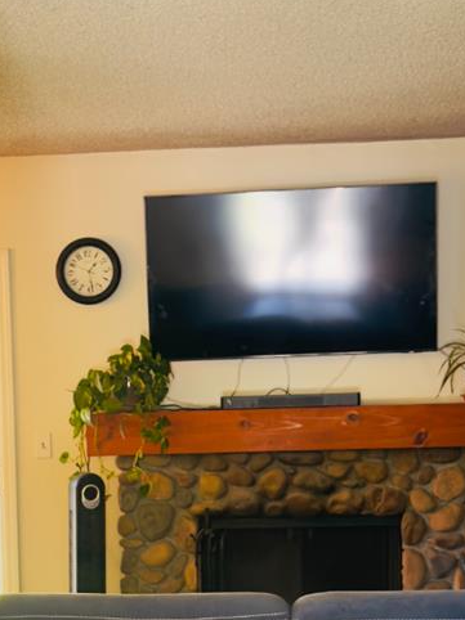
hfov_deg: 13.5
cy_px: 578
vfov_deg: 17.7
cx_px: 123
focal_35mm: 109
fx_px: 1954
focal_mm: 6.76
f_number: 1.78
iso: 125
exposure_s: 1/60
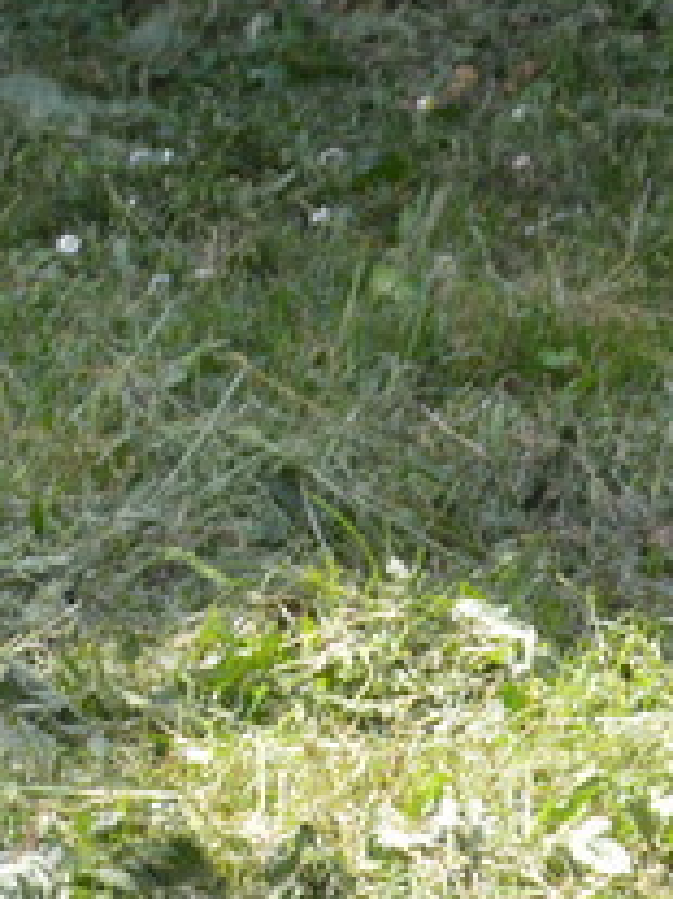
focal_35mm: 268
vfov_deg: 7.4
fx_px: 6954
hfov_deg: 5.4
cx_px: -973
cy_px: 300
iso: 500
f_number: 4.8
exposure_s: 1/500
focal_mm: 48
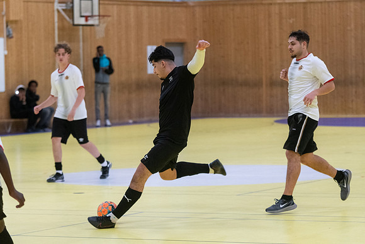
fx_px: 1704
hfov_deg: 12.2
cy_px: 122
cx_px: 182
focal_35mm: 168
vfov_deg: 8.2
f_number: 3.2
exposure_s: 1/640
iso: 4000
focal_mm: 112
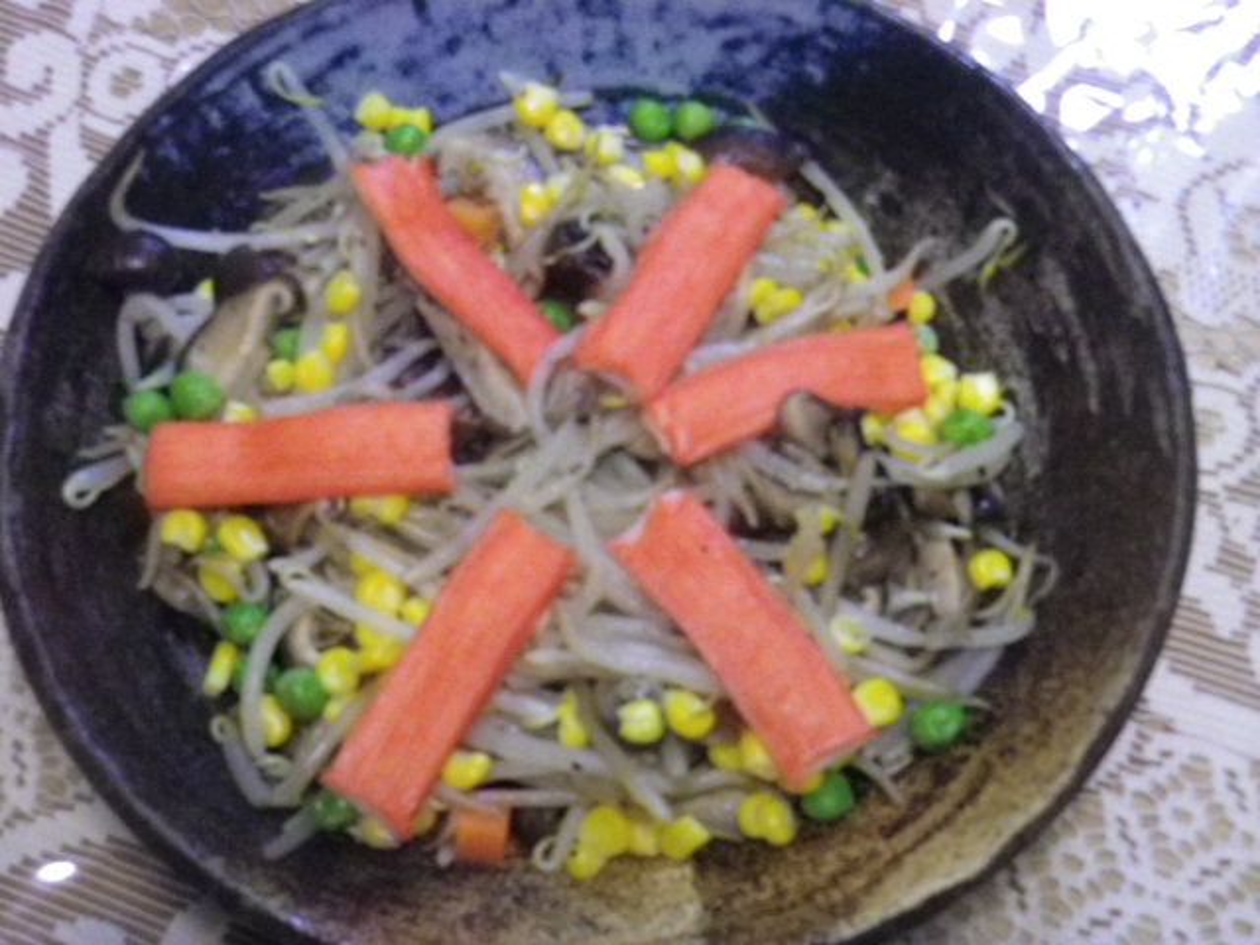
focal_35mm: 59
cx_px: 630
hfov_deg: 32.7
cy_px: 472
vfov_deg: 24.8
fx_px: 2148
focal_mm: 10.4
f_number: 4.5
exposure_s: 1/40
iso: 800
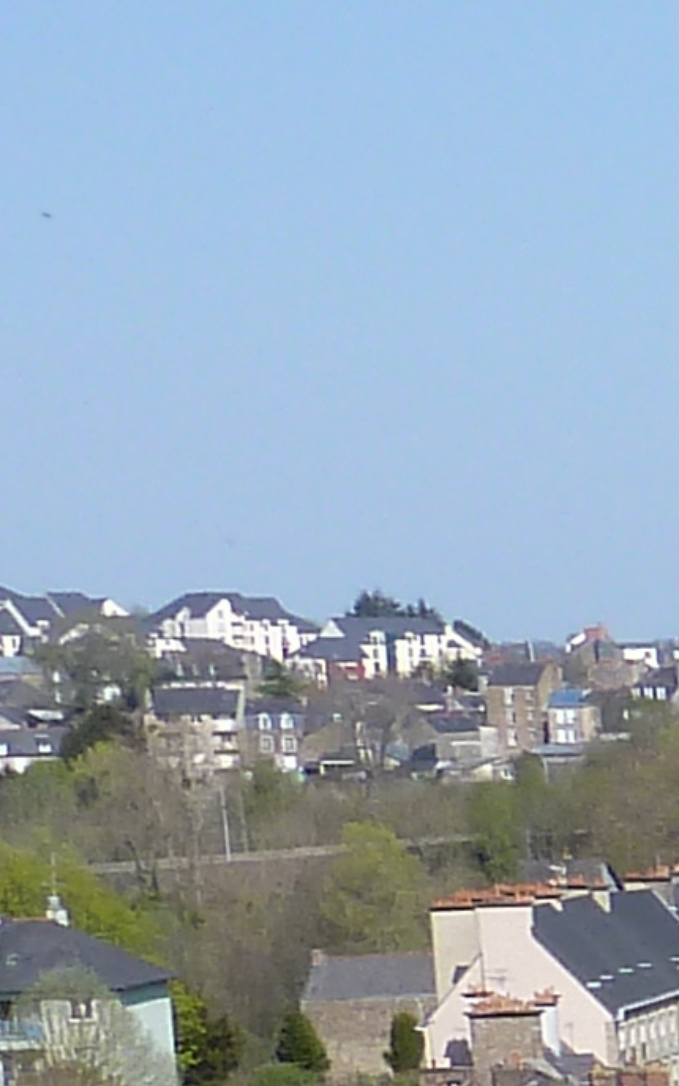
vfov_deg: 13.2
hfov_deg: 6.9
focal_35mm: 154
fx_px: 4560
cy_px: 1359
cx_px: 2553
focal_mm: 4.1
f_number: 4.5
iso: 80
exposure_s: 1/400
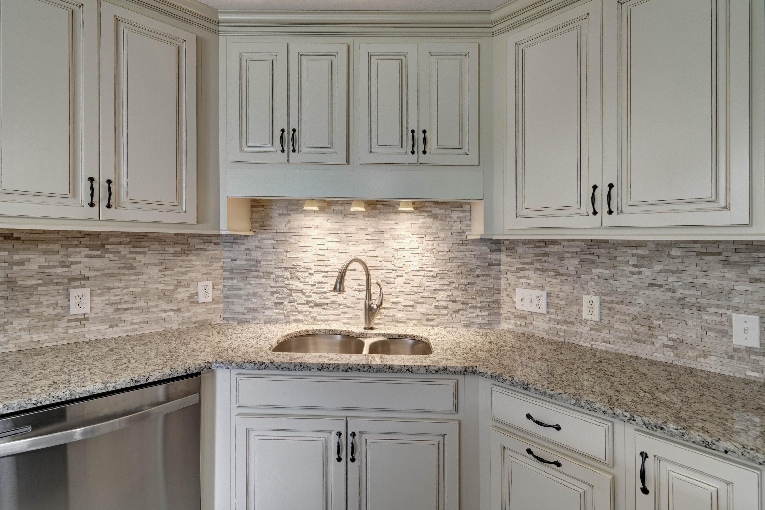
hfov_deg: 96.7
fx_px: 340
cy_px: 255
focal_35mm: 16
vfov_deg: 73.7
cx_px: 382
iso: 400
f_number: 7.1
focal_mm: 11
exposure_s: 1/125
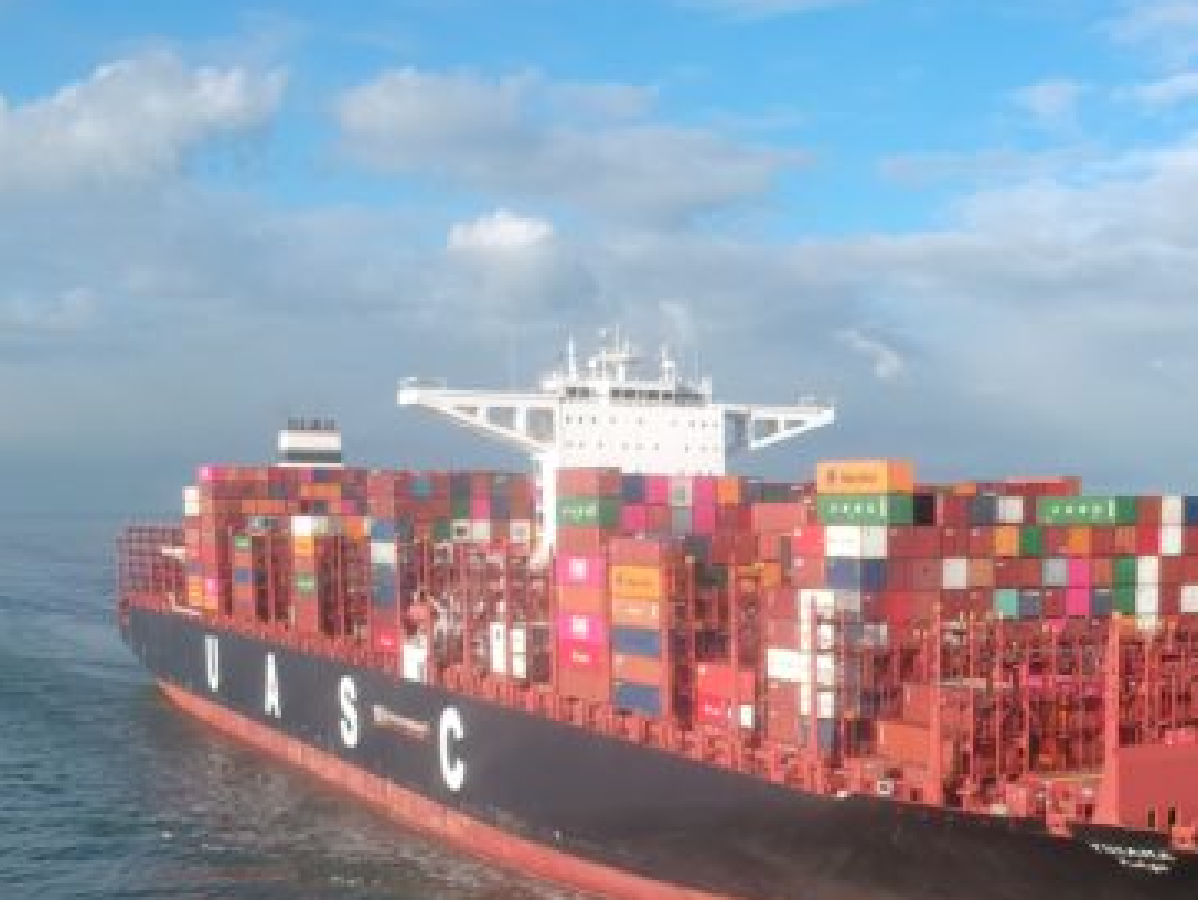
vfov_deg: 26.8
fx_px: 1835
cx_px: 923
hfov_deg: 35.2
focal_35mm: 53
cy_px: 774
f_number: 2.6
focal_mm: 4.49
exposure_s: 1/800
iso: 100
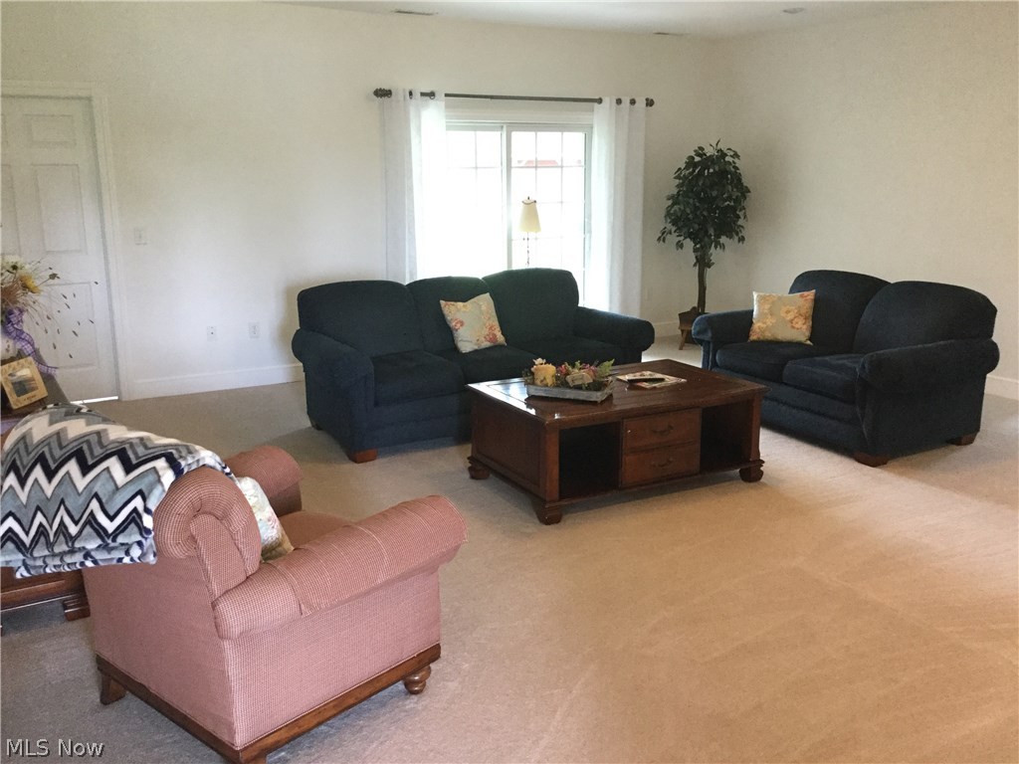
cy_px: 382
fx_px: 913
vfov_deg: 45.4
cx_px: 510
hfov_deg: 58.4
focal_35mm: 31
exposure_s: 1/30
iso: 125
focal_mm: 3.3
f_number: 2.4
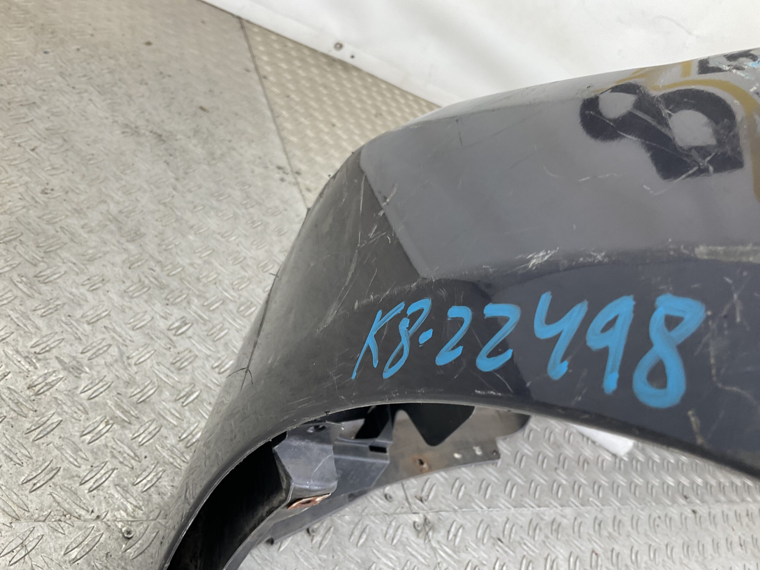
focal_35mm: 29
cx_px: 380
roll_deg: -39.7
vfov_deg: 48.2
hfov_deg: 61.7
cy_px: 285
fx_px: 637
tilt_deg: -29.9
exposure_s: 1/120
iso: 32
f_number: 1.8
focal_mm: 3
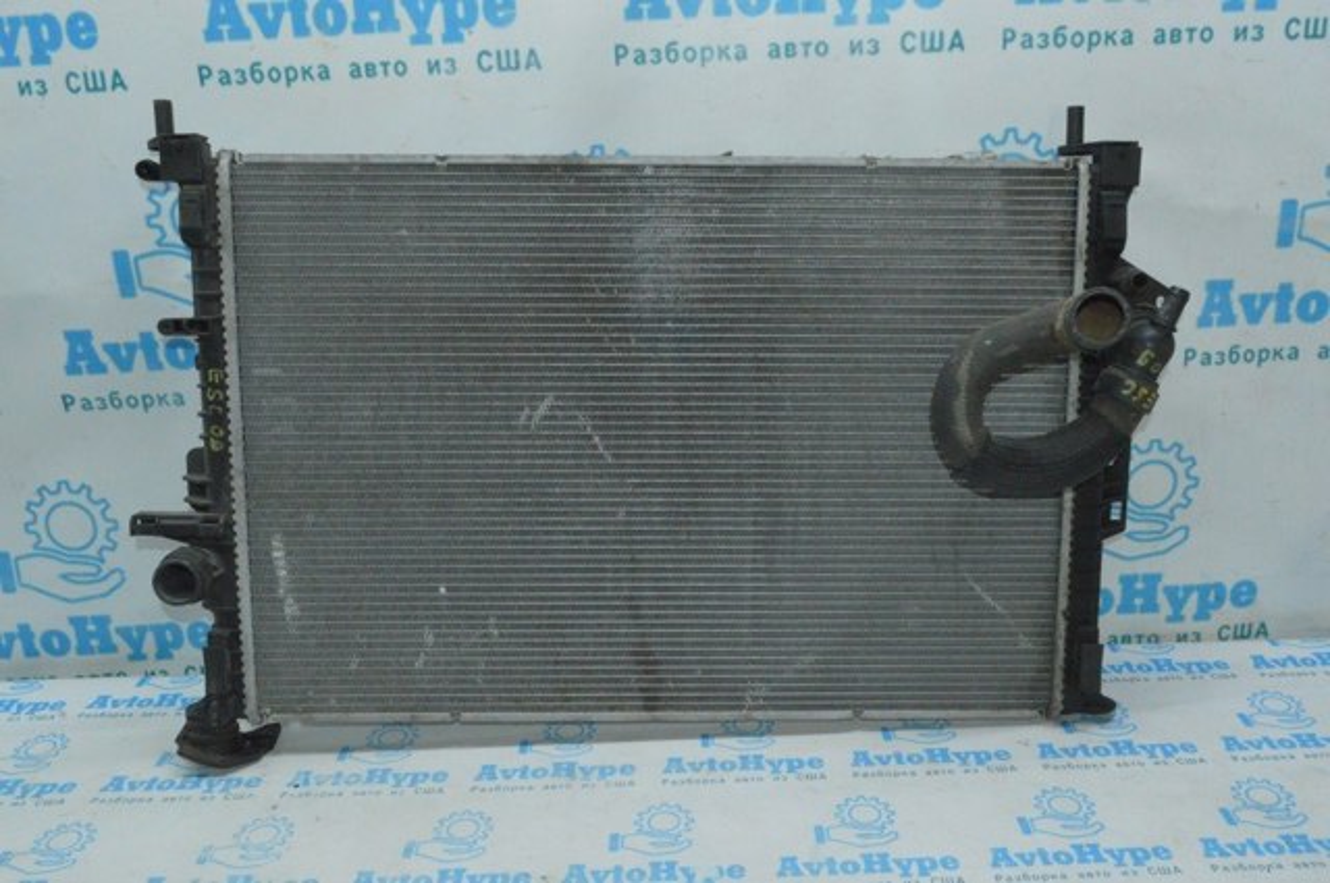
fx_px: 1218
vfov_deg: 39.9
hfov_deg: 57.3
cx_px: 665
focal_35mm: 33
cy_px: 442
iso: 5000
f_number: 25
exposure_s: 1/40
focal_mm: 22
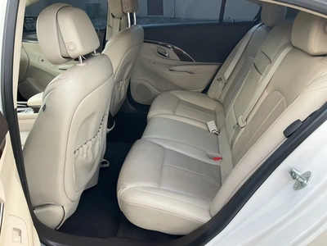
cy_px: 123
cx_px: 164
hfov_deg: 61.7
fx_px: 274
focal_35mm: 29
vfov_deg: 48.2
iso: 25
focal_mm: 3
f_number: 1.8
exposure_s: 1/122
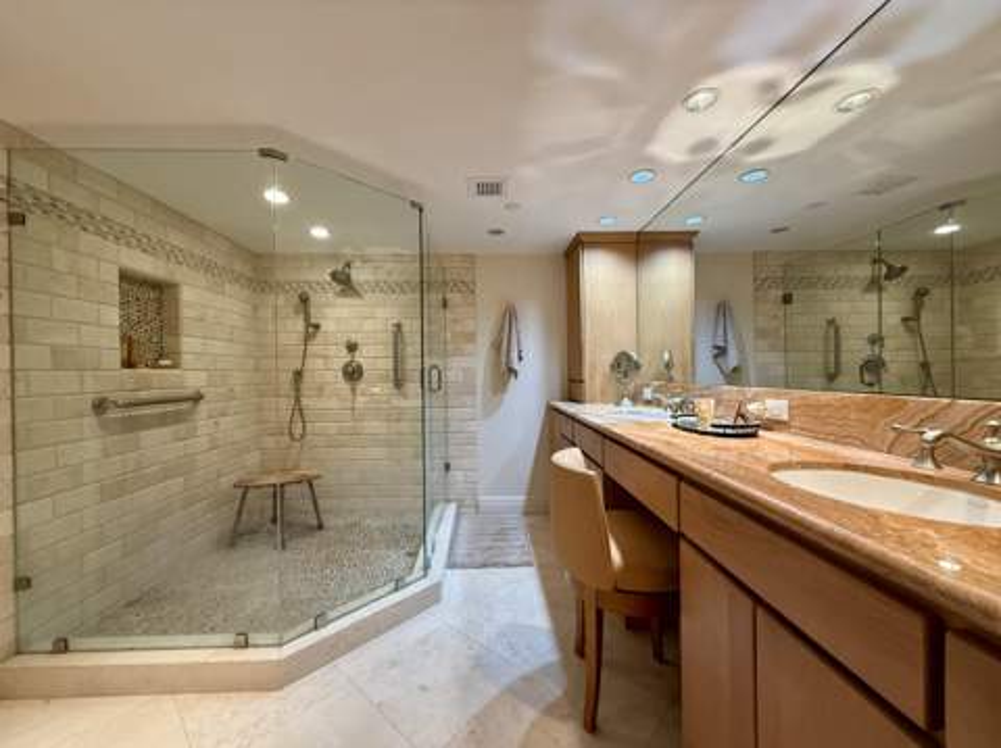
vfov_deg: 85.6
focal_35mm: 14
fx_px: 404
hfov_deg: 102.1
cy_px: 374
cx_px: 500
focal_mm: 2.22
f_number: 2.2
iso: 200
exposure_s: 1/60
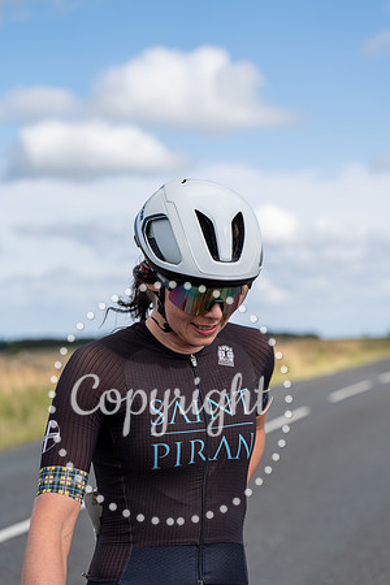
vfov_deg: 28.8
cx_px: 195
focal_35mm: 70
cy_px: 292
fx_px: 1137
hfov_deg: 19.5
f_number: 4
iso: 100
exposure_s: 1/800
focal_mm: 70
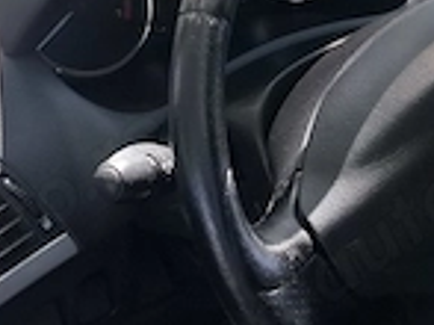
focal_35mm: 94
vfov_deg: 14.6
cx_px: 204
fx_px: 1178
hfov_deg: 20.9
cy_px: -160
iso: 50
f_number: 1.8
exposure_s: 1/200
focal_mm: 5.54
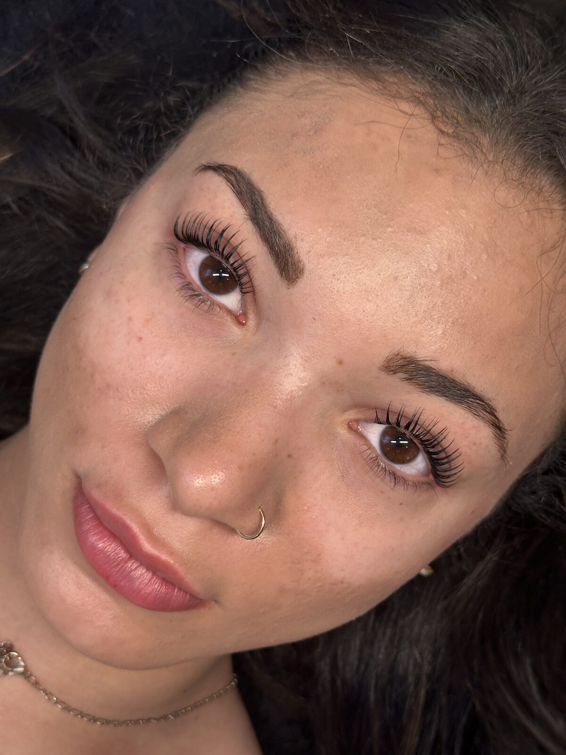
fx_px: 1046
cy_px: 378
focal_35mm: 48
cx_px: 283
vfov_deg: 39.7
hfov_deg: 30.3
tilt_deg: -88.7
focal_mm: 6.86
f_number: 1.78
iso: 80
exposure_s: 1/120
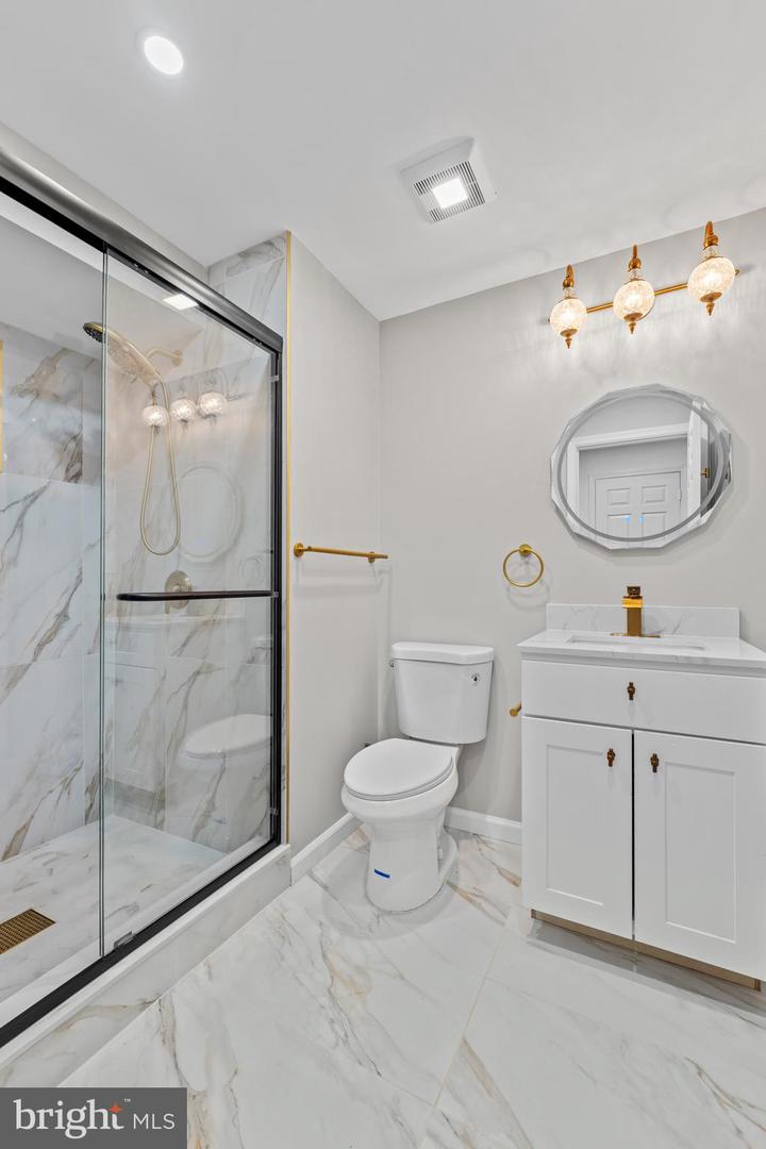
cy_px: 574
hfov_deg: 81.2
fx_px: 447
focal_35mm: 14
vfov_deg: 104.3
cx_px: 383
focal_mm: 14
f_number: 8
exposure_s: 1/1.67
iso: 100
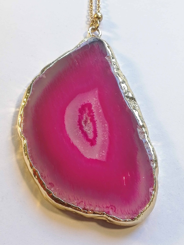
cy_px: 122
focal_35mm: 64
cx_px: 92
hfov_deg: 22.9
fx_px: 454
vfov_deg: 30.3
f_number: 2.2
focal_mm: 3.81
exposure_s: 1/50
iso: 160
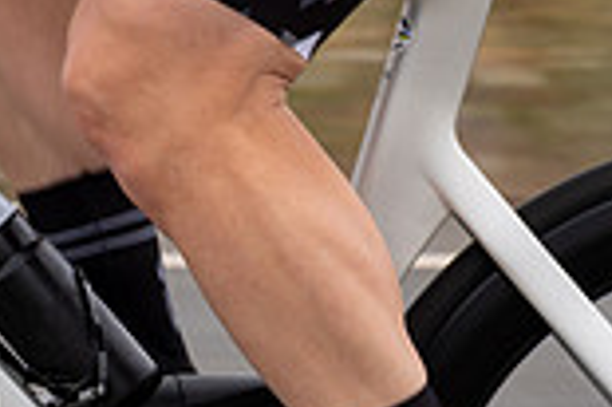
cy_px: -390
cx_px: -297
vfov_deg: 3.1
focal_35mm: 433
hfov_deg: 4.7
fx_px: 7353
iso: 100
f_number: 5.6
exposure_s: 1/250
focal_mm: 70
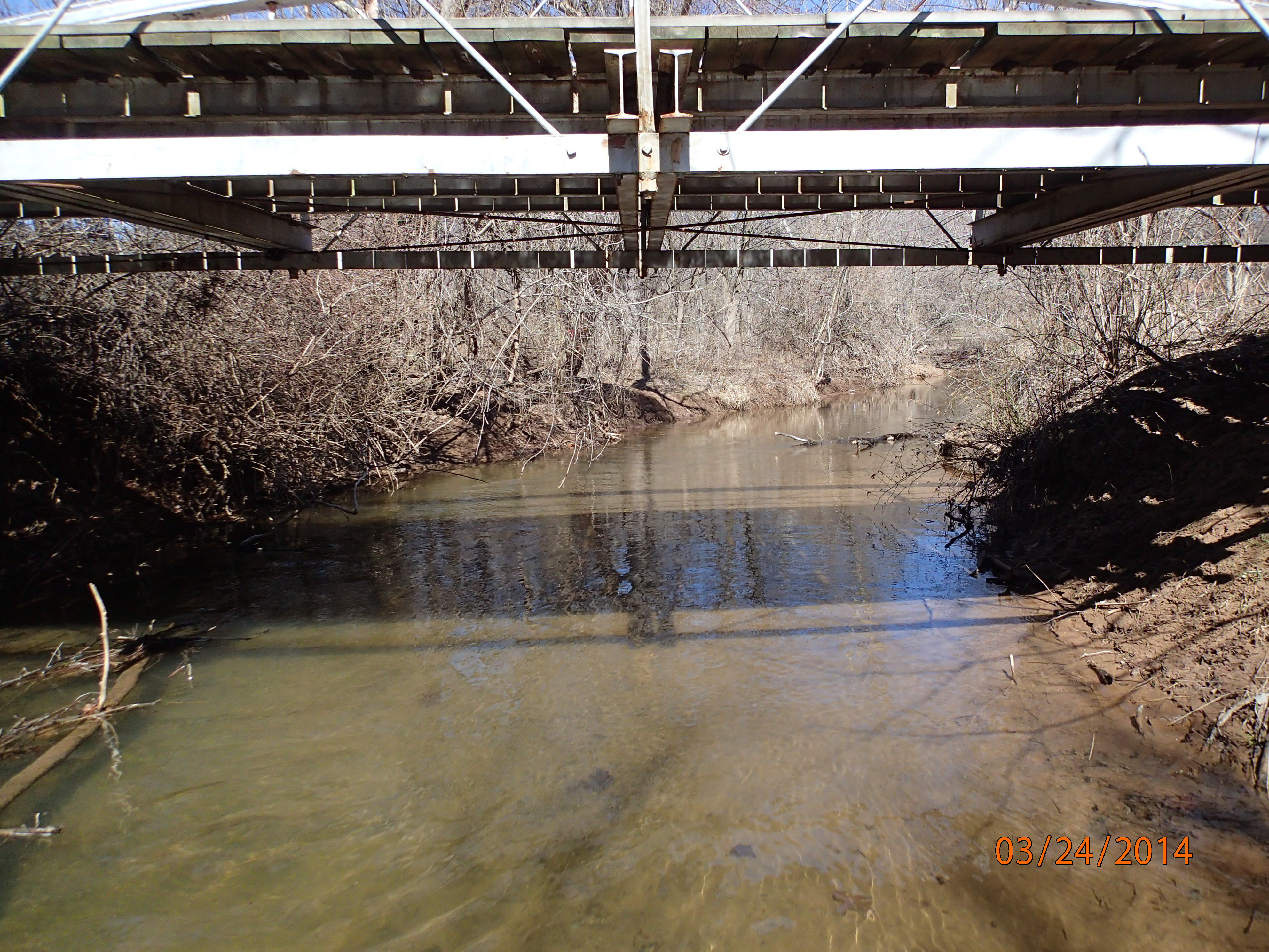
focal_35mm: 25
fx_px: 916
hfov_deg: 69.4
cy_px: 476
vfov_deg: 54.9
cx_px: 634
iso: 200
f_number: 2.8
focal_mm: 4.5
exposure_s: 1/1600
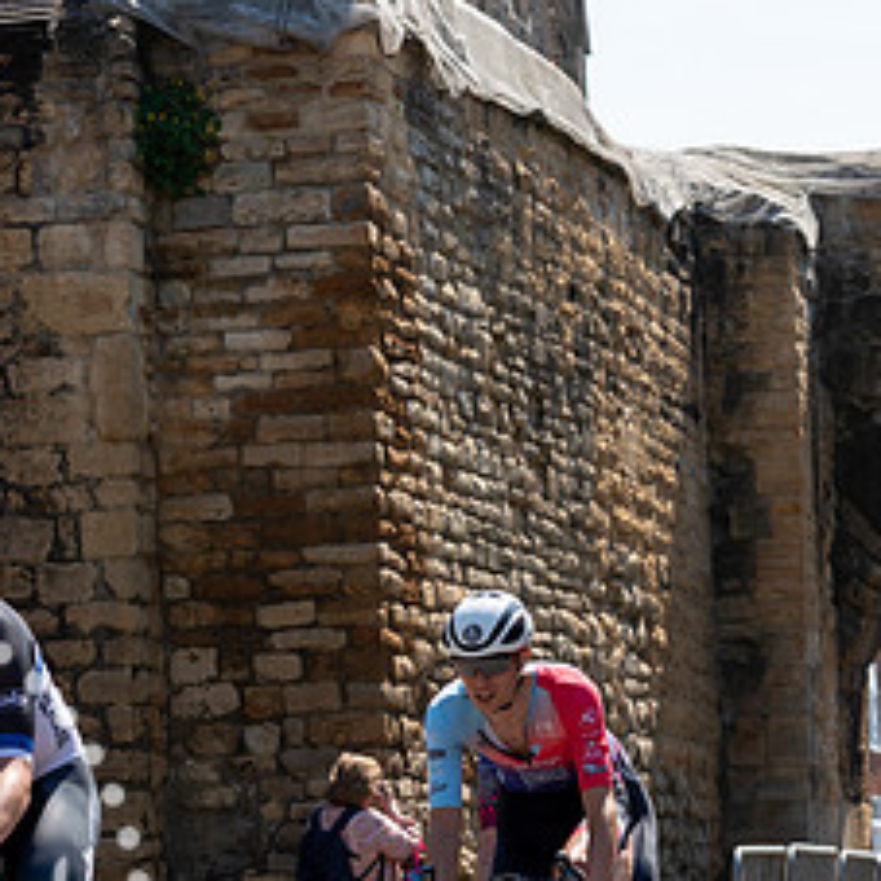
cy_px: 735
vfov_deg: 9.5
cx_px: 392
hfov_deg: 9.6
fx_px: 5269
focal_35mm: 183
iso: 160
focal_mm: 75
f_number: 5
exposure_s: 1/800
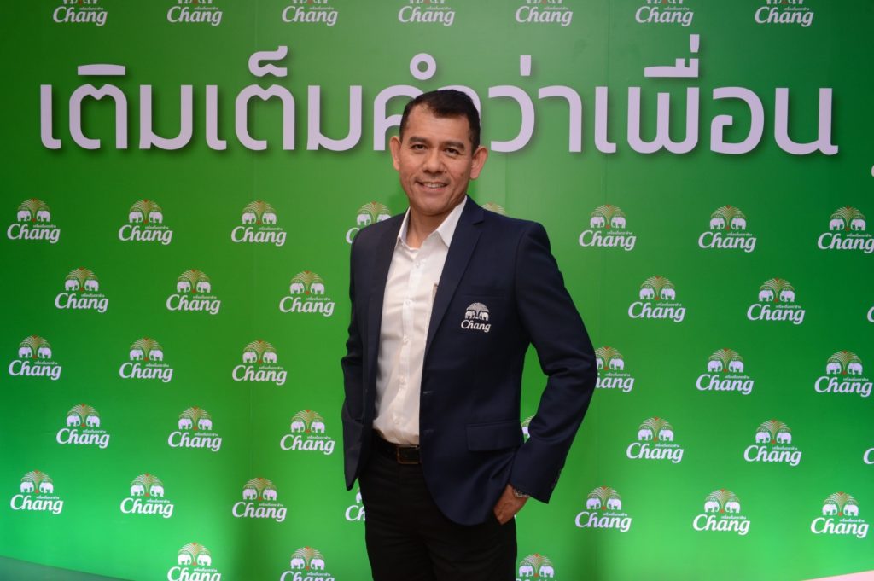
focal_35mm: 38
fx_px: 922
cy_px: 290
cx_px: 437
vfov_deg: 35.0
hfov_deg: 50.7
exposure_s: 1/100
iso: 1000
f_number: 3.5
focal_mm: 38
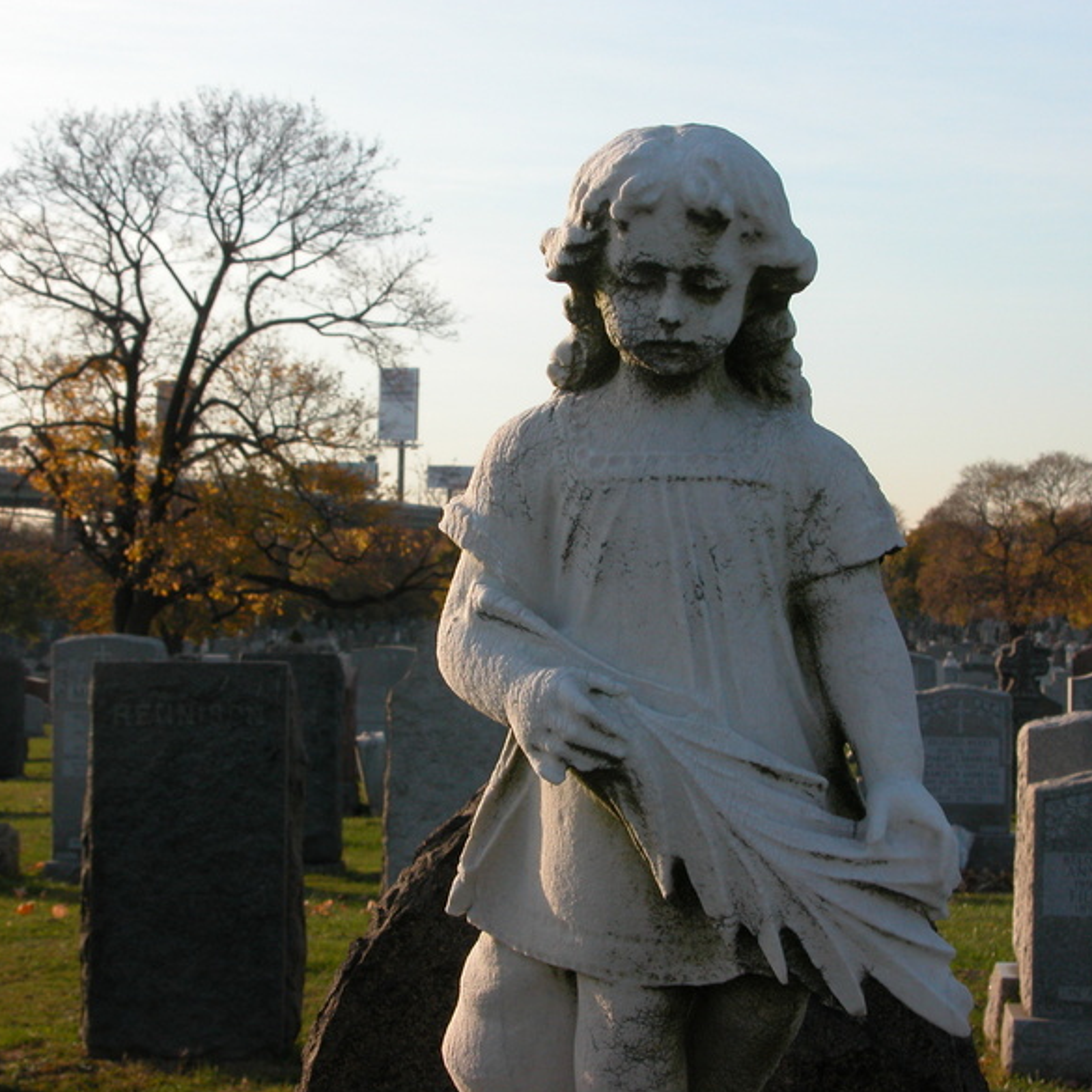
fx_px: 2820
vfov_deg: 21.9
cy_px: 549
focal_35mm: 79
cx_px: 480
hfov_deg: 21.9
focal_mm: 16.8
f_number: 7.3
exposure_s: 1/166
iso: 100
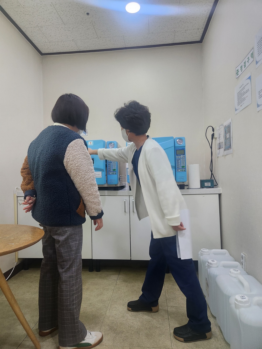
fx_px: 232
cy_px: 174
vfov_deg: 73.9
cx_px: 131
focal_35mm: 23
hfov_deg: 58.9
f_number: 1.8
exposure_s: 1/120
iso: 320
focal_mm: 5.4
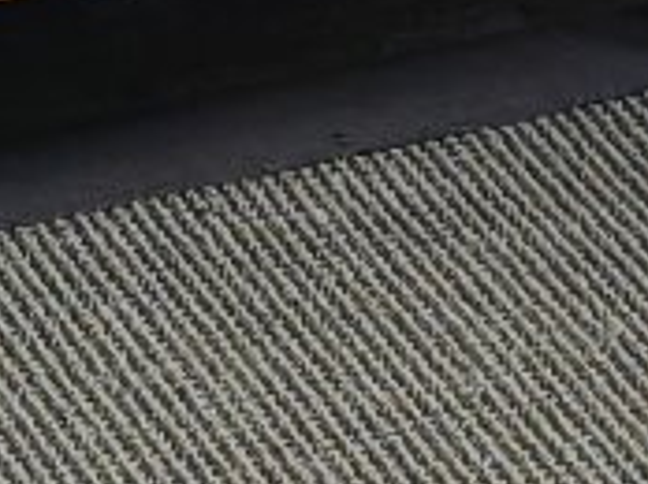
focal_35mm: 373
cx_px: -302
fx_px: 6973
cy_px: -1366
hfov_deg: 5.3
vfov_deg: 3.8
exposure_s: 1/50
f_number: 1.9
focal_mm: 6.67
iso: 500
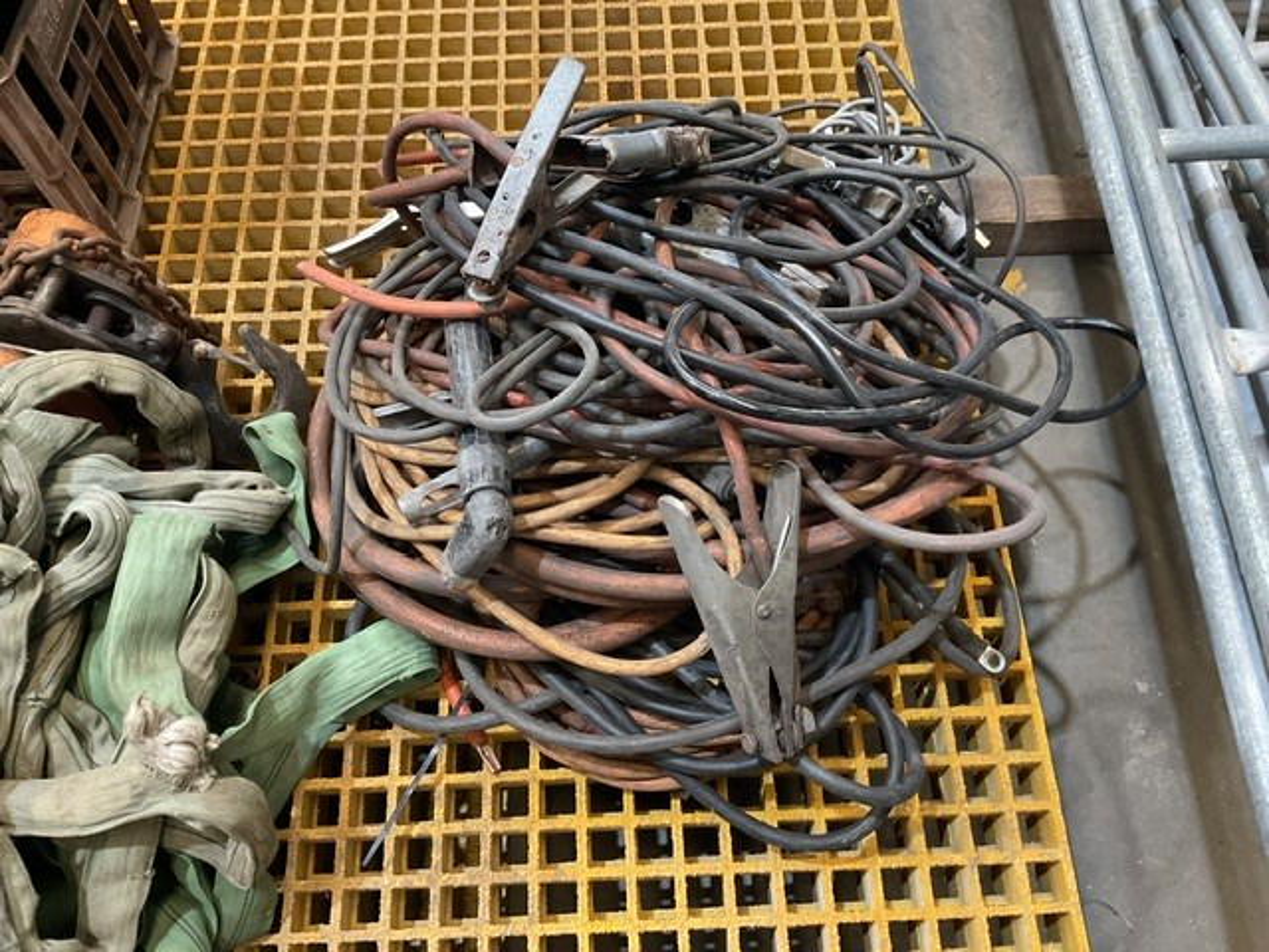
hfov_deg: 61.7
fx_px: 1063
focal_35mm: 29
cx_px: 634
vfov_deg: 48.2
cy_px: 476
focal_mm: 3
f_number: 1.8
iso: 250
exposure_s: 1/60
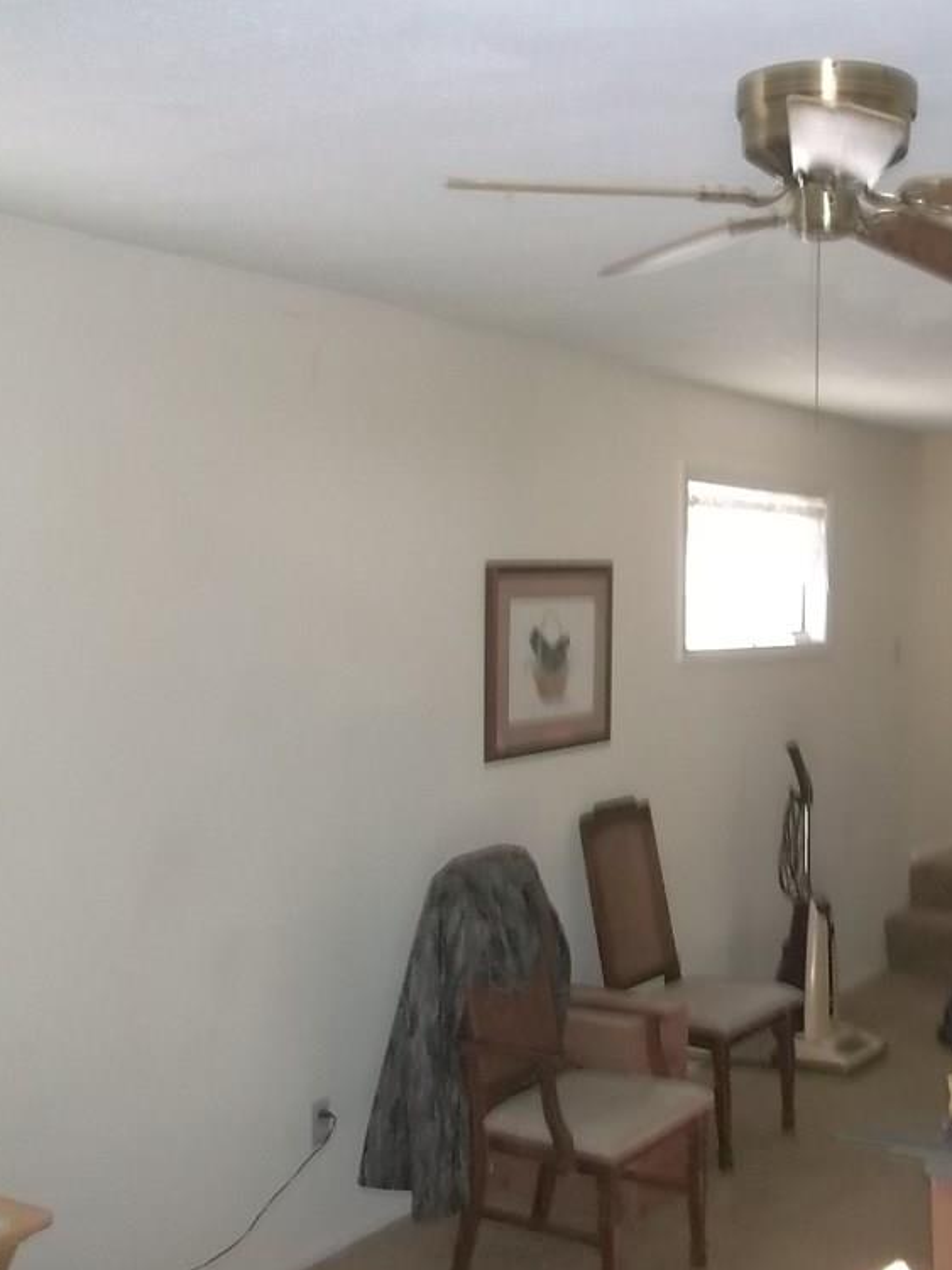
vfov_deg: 42.1
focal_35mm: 45
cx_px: 719
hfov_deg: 31.6
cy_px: 636
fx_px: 1651
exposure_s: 1/50
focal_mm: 5.9
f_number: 3.3
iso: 320
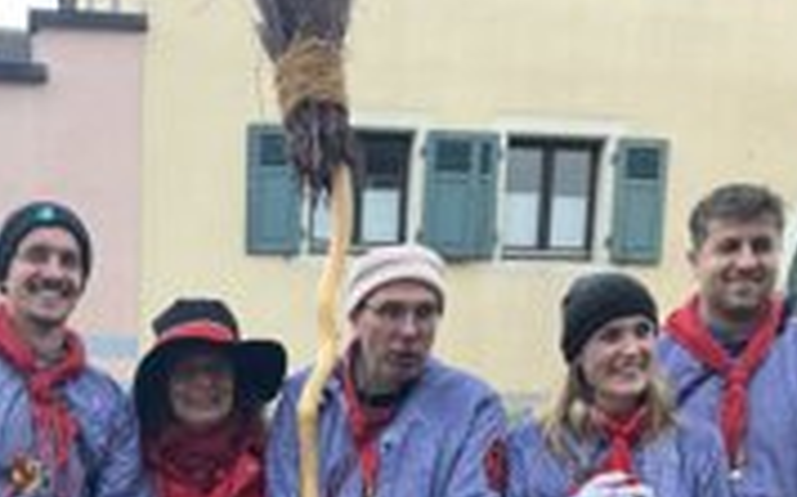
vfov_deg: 19.5
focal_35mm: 62
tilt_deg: -10.0
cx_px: 175
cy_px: 622
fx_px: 1346
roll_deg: -2.1
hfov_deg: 32.2
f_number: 1.8
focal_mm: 4.25
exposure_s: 1/93
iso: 125
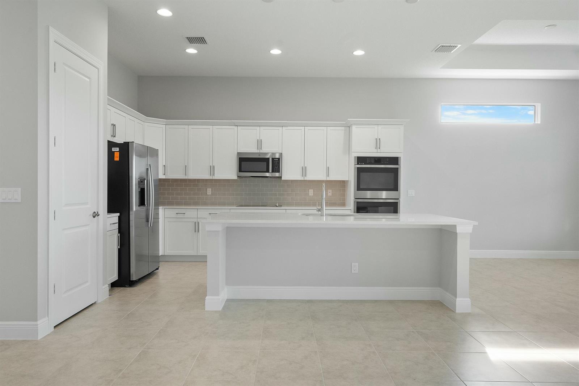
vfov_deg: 55.1
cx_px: 290
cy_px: 193
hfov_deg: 76.1
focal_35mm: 23
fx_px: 370
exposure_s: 1/30
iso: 2000
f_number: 8
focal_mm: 23
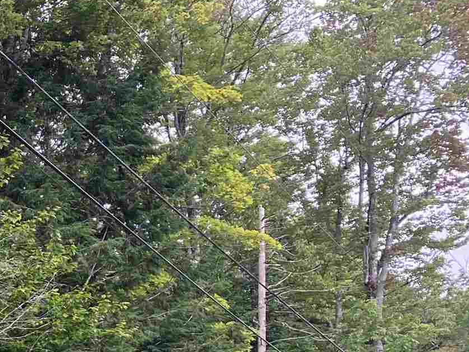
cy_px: 516
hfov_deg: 16.5
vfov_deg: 13.6
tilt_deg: +9.3
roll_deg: +0.5
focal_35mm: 103
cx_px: -333
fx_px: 1395
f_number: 1.8
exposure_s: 1/287
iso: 32
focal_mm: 3.99
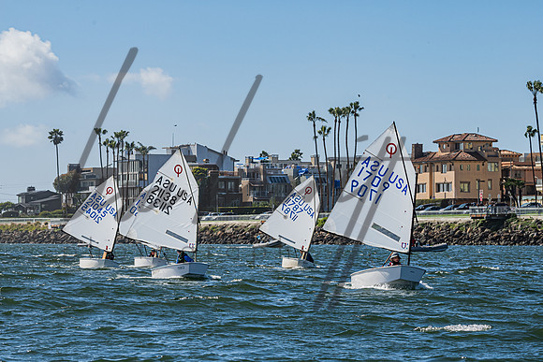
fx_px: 2689
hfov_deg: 11.5
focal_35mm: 178
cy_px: 221
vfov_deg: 7.7
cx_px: 191
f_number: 13
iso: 320
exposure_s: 1/640
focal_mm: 130
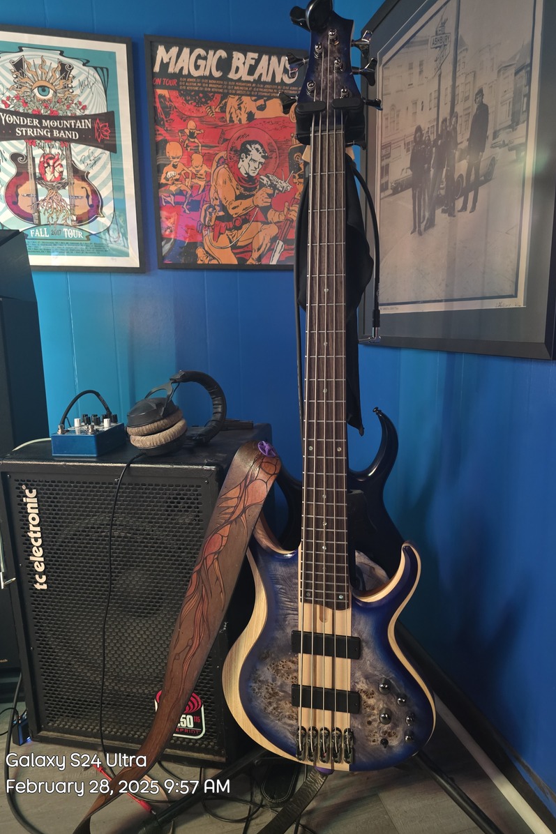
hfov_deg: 53.1
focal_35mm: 24
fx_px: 556
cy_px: 418
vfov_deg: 73.8
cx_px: 280
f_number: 1.7
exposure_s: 1/15
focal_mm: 6.3
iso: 1250
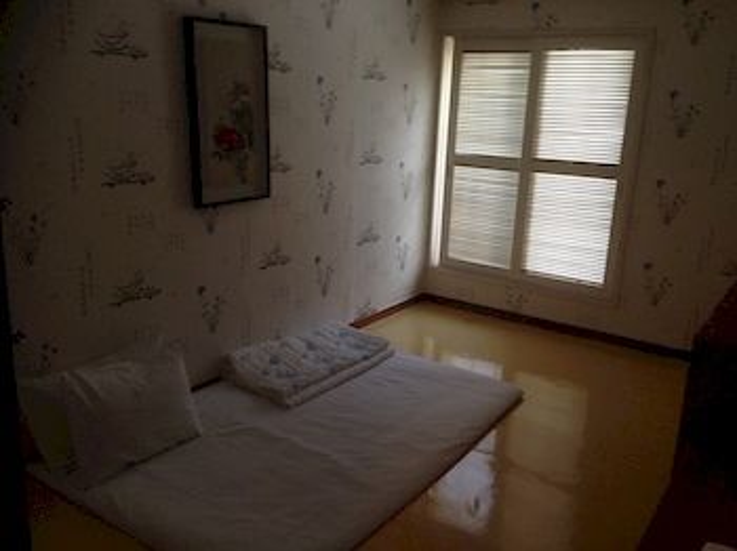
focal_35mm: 33
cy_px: 276
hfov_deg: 55.4
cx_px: 368
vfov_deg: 42.9
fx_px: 702
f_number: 2.4
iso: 100
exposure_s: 1/20
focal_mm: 4.12
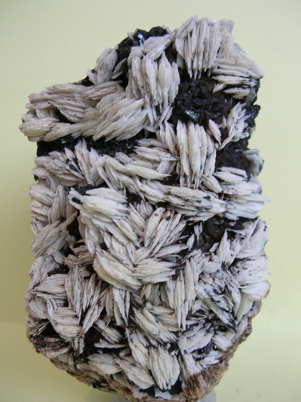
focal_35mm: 36
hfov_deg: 39.6
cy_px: 201
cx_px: 150
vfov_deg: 51.4
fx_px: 418
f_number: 2.7
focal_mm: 6
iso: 50
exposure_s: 1/13.4
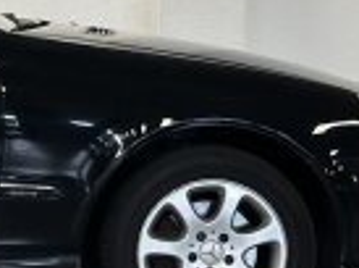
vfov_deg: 6.6
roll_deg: +0.5
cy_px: 139
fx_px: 2327
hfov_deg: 8.5
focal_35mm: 225
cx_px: -246
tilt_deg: -4.1
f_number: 1.78
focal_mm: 6.86
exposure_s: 1/82
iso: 125
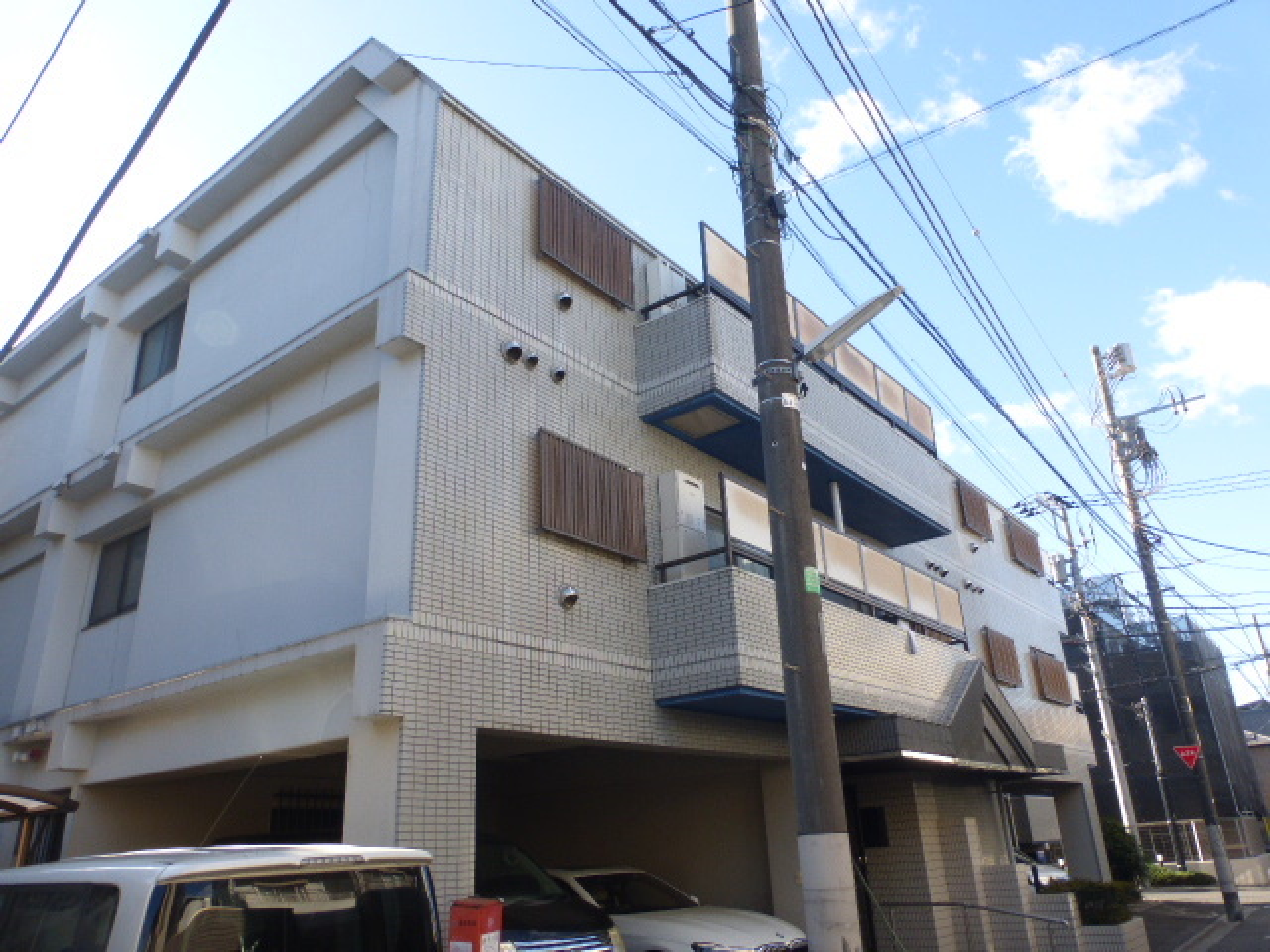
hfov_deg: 69.4
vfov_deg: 54.9
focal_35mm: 25
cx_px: 635
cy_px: 476
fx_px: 917
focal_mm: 4.3
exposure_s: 1/200
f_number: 4
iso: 100
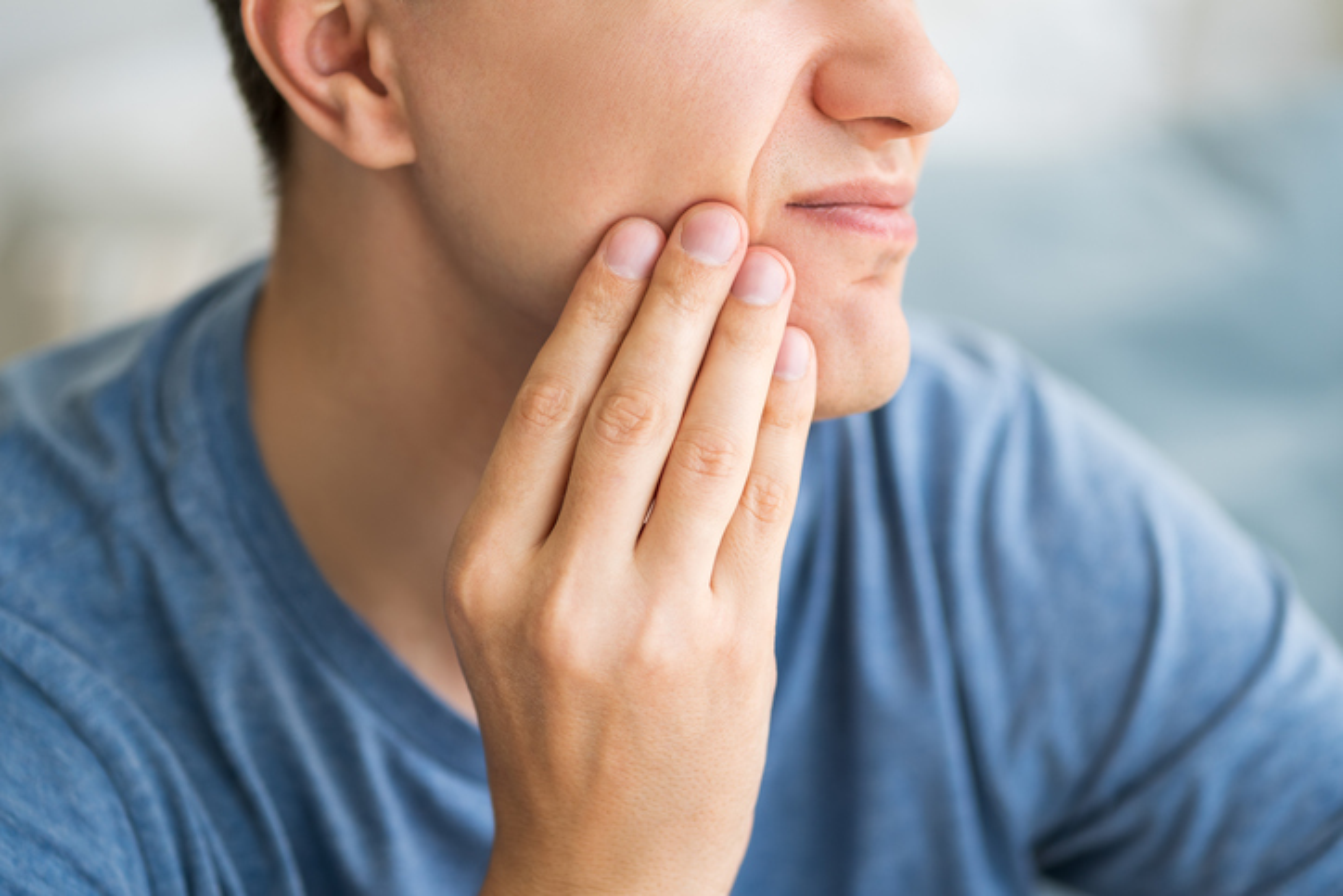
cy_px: 448
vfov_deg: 16.1
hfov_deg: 23.9
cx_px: 672
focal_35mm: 85
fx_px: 3171
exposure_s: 1/160
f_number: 2.2
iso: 100
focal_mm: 85
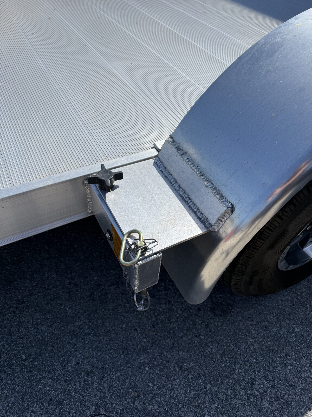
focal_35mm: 24
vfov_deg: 71.6
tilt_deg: -47.7
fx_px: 288
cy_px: 208
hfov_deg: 56.8
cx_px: 156
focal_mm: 6.76
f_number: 1.78
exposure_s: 1/7353
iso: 80
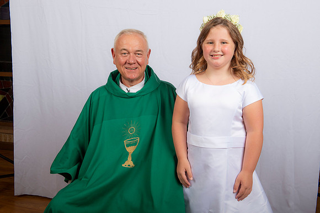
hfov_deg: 43.6
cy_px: 106
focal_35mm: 45
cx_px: 160
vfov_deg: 29.8
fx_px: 400
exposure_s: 1/200
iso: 320
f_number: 8
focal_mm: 45
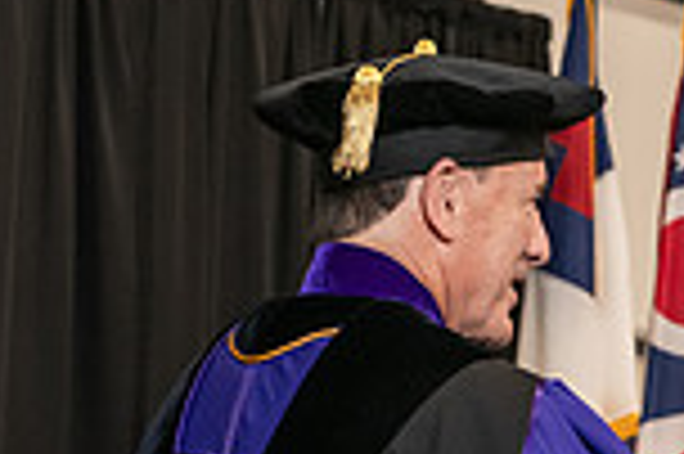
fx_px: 4213
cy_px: 407
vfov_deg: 6.2
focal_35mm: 222
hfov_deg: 9.2
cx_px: 594
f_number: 5
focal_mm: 58
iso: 2000
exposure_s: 1/125
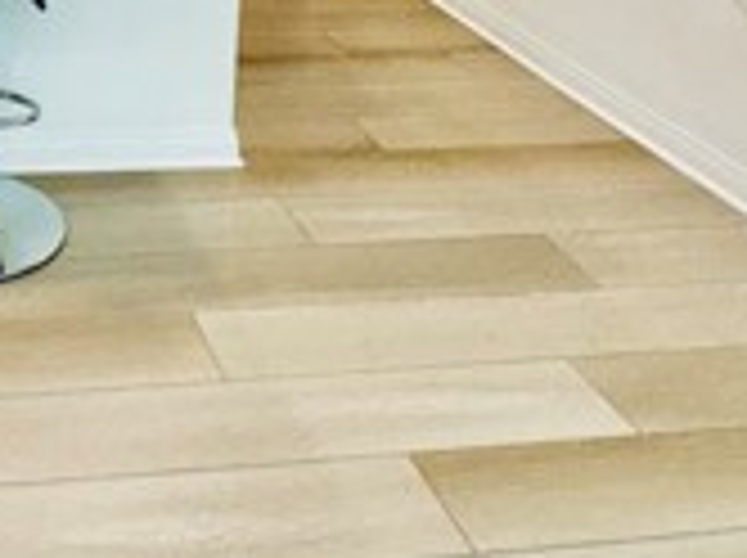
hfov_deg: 32.2
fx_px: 1164
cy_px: -292
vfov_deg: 22.1
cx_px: -32
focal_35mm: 54
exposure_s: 1/122
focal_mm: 2.22
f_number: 2.2
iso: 80
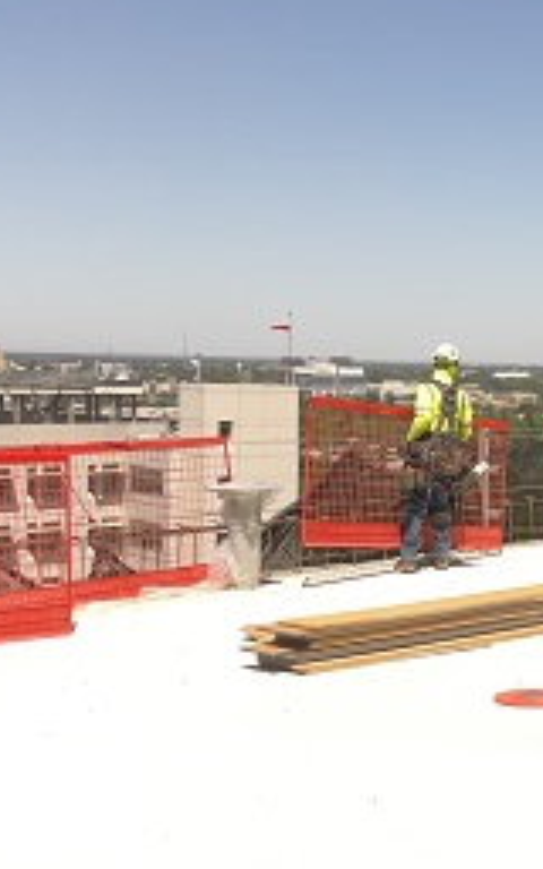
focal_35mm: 72
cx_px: 753
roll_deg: -1.6
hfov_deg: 16.8
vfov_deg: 28.6
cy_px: 445
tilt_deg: -3.7
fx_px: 1705
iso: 20
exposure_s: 1/1848
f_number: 1.8
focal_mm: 3
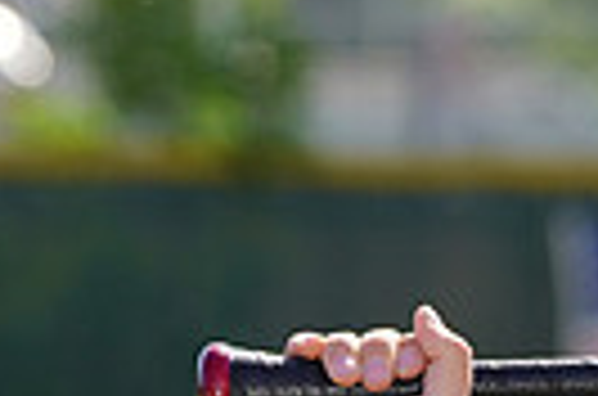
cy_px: 580
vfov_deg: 1.4
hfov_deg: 2.1
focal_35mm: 979
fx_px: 16223
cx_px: 989
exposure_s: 1/250
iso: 100
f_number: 8
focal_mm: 224
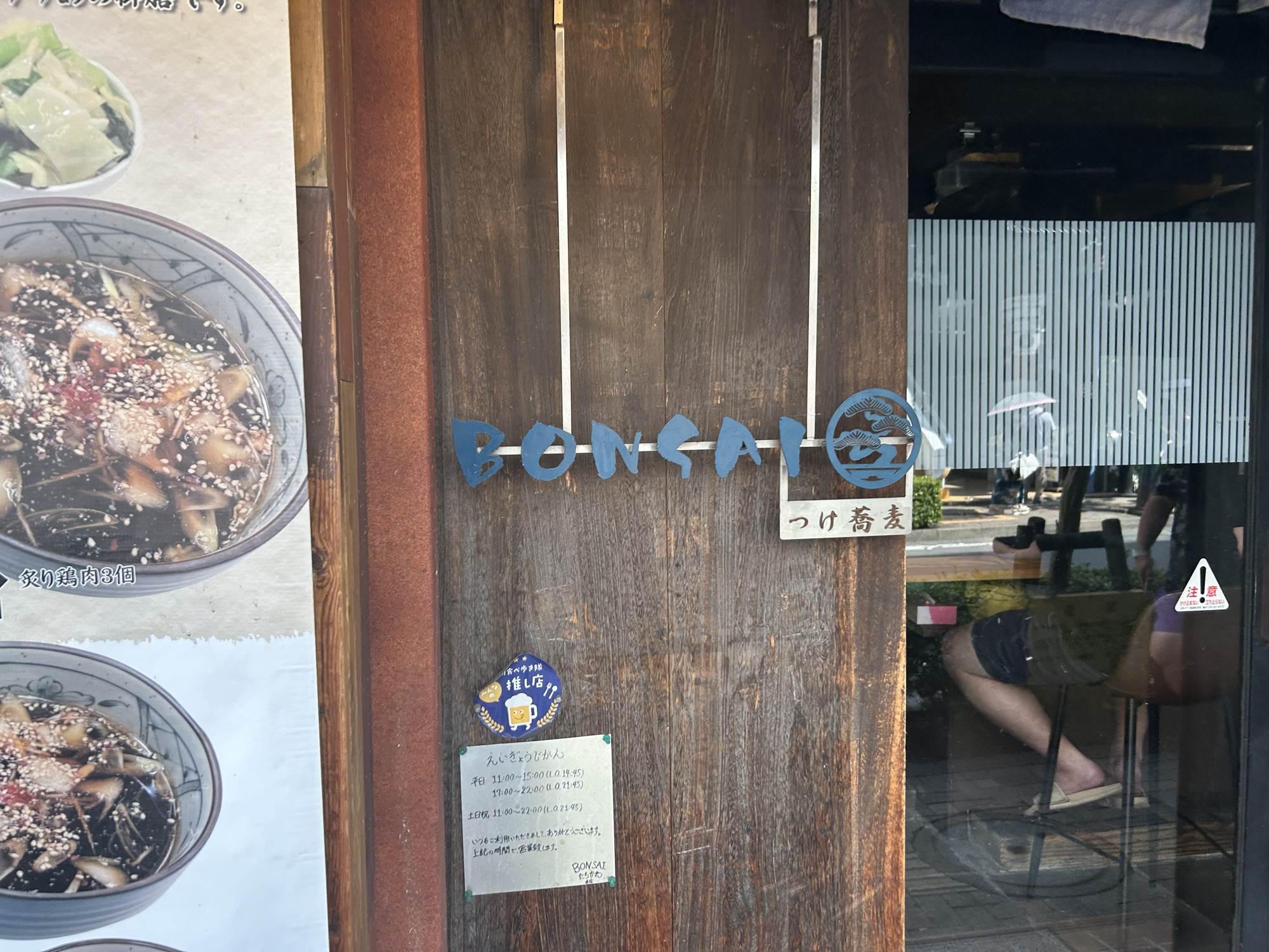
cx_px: 634
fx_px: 953
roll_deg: +1.6
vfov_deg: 53.1
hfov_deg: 67.3
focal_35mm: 26
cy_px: 476
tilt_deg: -7.0
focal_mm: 5.7
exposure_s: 1/235
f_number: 1.5
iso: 40
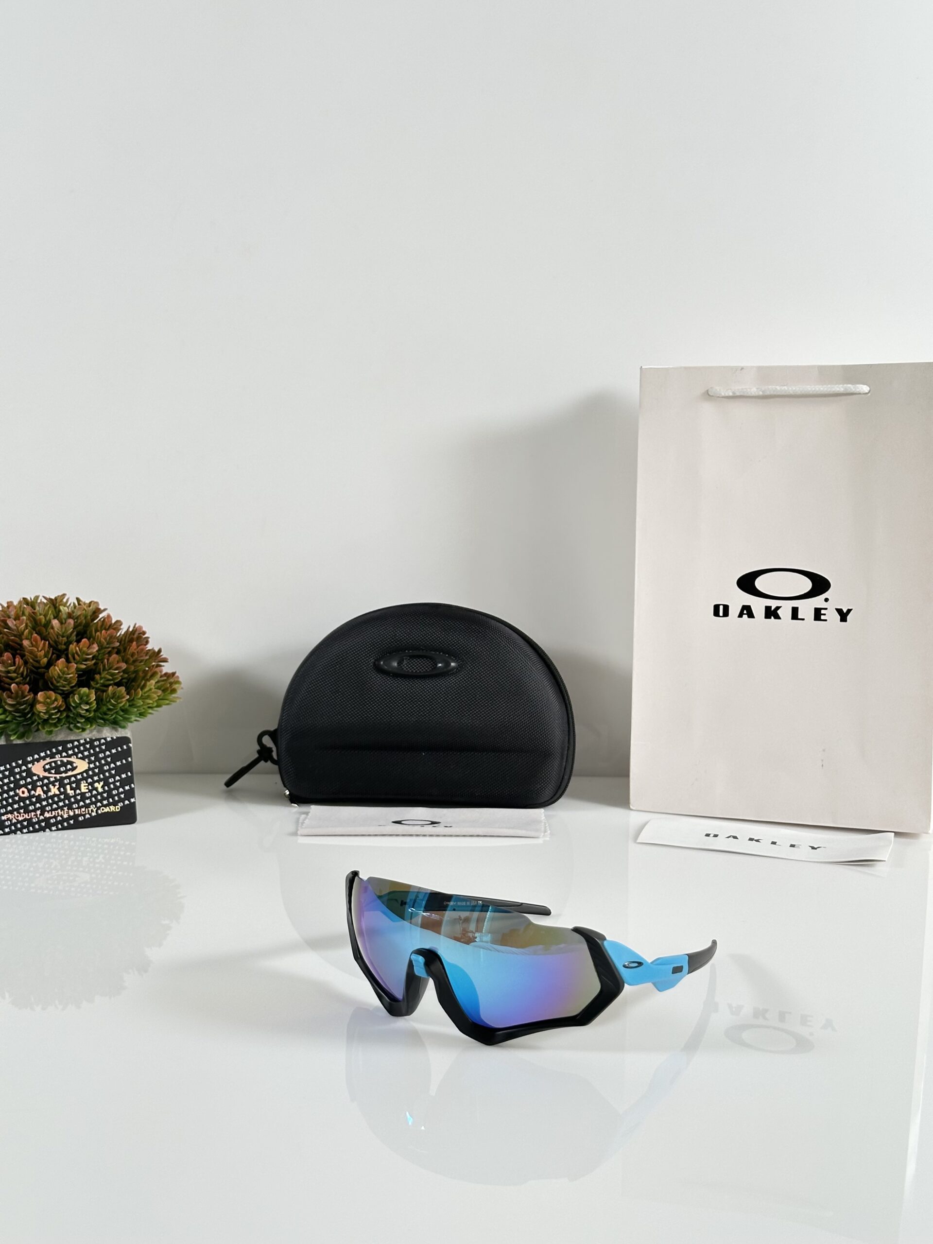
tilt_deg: -10.3
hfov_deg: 30.3
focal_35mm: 48
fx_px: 1725
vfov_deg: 39.7
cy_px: 622
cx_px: 466
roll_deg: -0.6
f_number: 1.78
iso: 80
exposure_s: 1/129
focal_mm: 6.86
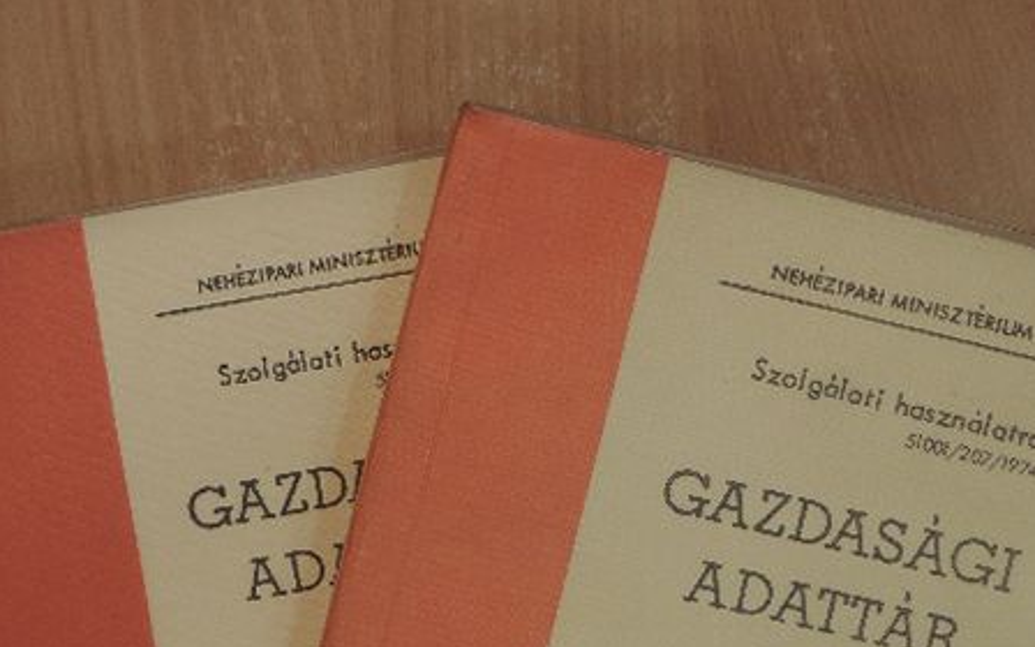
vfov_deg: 24.3
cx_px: 548
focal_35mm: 53
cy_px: 437
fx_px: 1495
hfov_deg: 38.2
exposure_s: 1/80
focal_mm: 6.2
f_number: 3.3
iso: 360
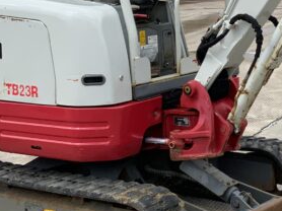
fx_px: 871
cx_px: 323
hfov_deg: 17.7
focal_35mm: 107
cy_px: 30
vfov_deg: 13.7
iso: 16
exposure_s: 1/978
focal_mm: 3
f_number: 1.8
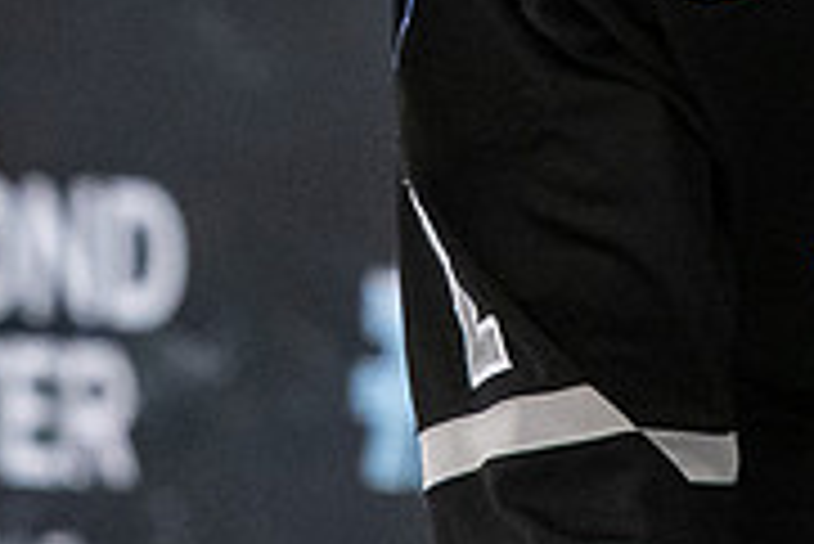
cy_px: -567
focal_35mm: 1444
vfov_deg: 1.0
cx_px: 644
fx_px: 32676
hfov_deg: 1.4
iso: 2000
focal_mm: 200
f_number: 3.2
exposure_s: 1/800
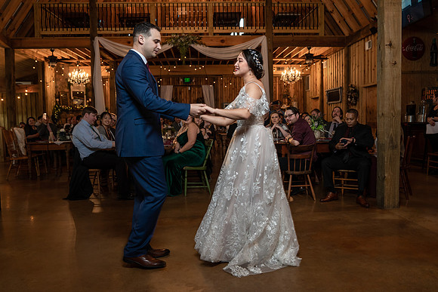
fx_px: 355
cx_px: 219
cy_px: 146
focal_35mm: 29
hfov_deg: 63.3
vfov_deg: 44.7
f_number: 4
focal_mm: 27
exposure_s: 1/100
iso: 2000
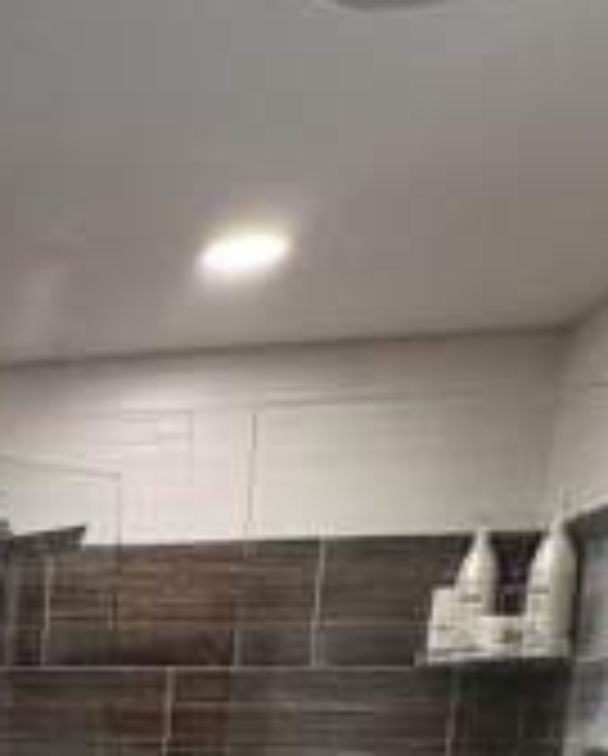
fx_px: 1166
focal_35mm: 52
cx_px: -347
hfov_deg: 22.7
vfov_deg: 30.3
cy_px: 918
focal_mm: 2.22
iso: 160
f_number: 2.2
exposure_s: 1/60
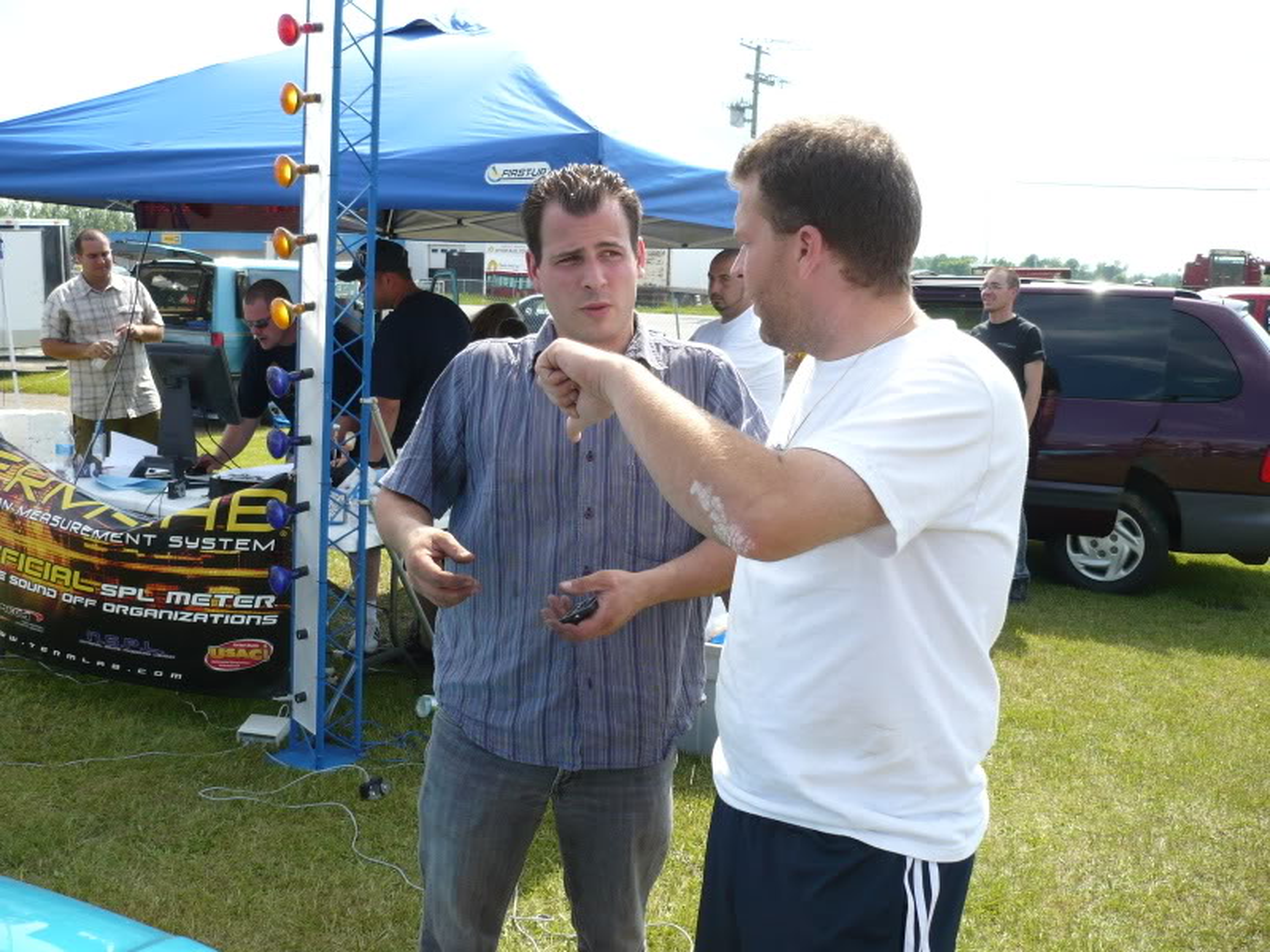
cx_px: 635
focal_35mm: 35
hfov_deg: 52.6
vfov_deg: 40.7
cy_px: 476
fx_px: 1284
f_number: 2.8
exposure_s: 1/640
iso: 100
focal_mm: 5.8
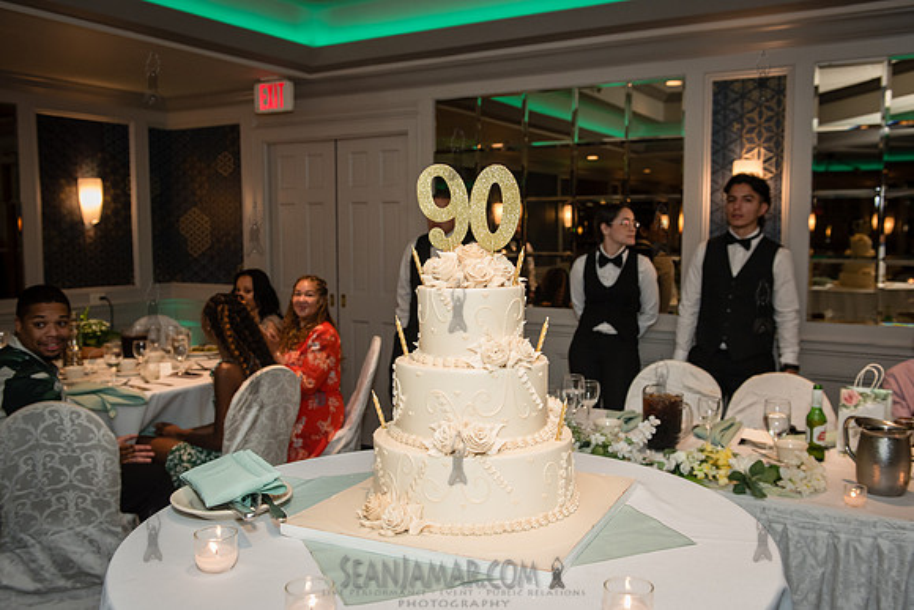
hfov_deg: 57.4
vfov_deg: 40.2
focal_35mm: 33
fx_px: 834
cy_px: 306
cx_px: 472
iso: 1600
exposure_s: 1/200
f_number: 4
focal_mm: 31
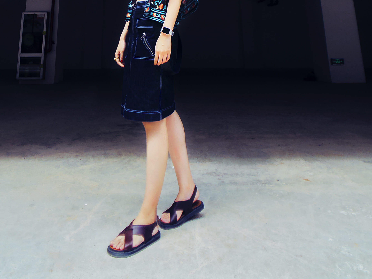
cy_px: -18
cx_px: 146
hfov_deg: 38.7
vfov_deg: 27.5
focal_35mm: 49
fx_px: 527
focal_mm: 3.99
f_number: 1.8
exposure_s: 1/100
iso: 40
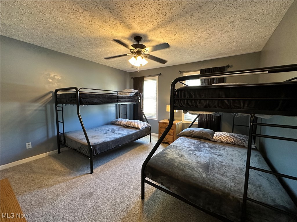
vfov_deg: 85.7
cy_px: 111
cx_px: 148
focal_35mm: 14
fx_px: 120
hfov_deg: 102.1
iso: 640
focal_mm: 2.22
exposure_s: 1/60
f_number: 2.2
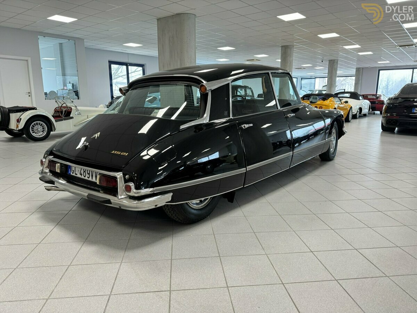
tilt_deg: -11.5
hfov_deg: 71.6
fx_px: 289
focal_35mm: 24
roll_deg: -0.2
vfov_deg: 56.8
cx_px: 208
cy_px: 156
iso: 160
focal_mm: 6.76
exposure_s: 1/50
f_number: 1.78
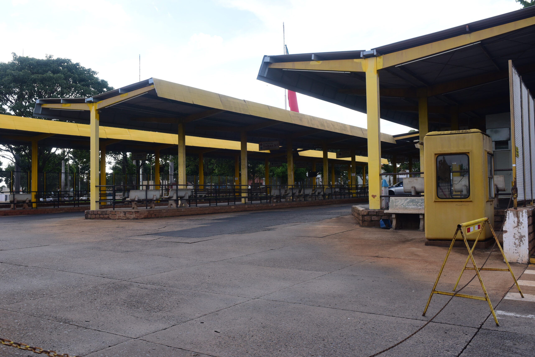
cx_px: 268
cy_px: 178
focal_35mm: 35
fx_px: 520
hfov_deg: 54.4
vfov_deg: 37.9
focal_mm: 35
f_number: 13
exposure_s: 1/400
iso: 1000
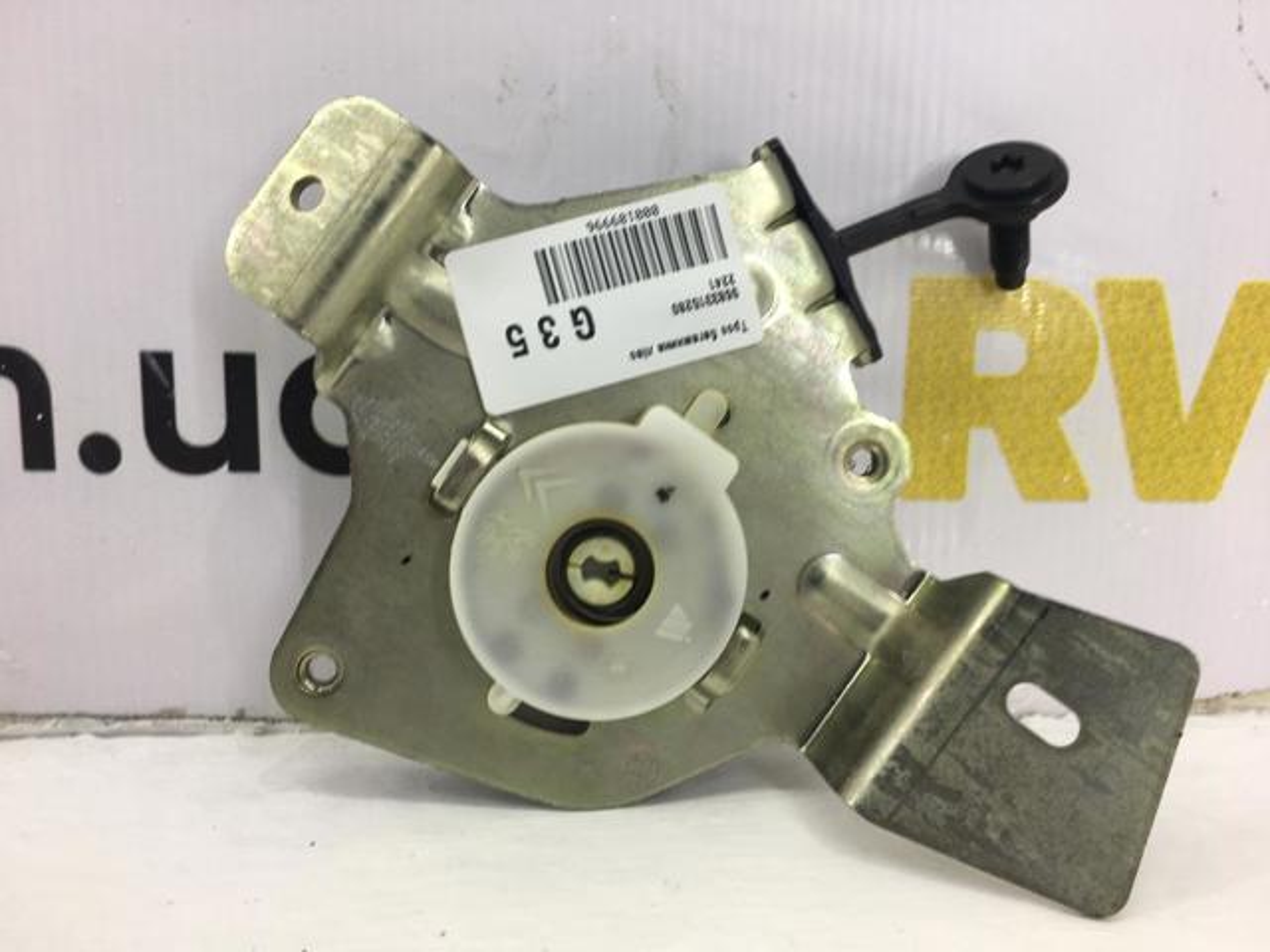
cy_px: 476
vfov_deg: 48.2
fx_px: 1064
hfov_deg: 61.7
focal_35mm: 29
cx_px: 635
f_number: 2.2
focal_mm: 4.15
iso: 25
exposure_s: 1/50
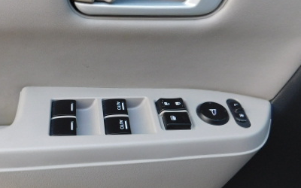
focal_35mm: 39
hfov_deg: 49.3
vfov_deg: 32.7
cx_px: 94
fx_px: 320
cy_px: 107
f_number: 3
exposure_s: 1/40
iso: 125
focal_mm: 4
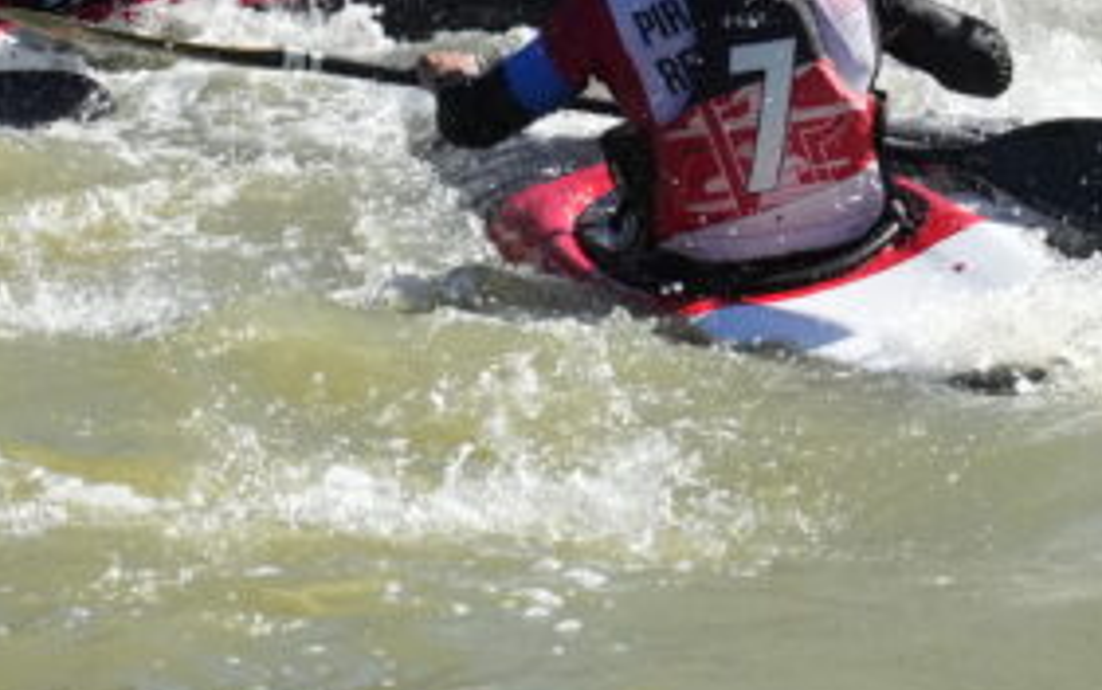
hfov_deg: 6.4
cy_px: -484
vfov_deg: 4.0
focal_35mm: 327
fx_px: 9827
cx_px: 992
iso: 1250
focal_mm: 59
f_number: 8
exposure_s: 1/2500
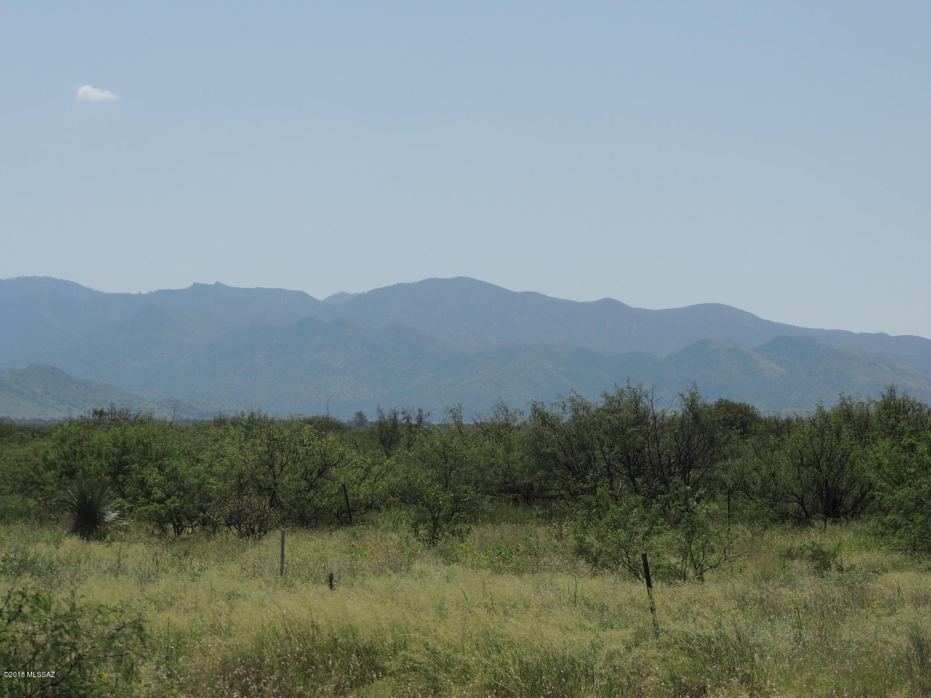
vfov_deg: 12.3
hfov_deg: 16.4
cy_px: 349
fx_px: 3227
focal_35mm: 120
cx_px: 466
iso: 100
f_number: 4.2
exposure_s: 1/1250
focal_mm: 21.4
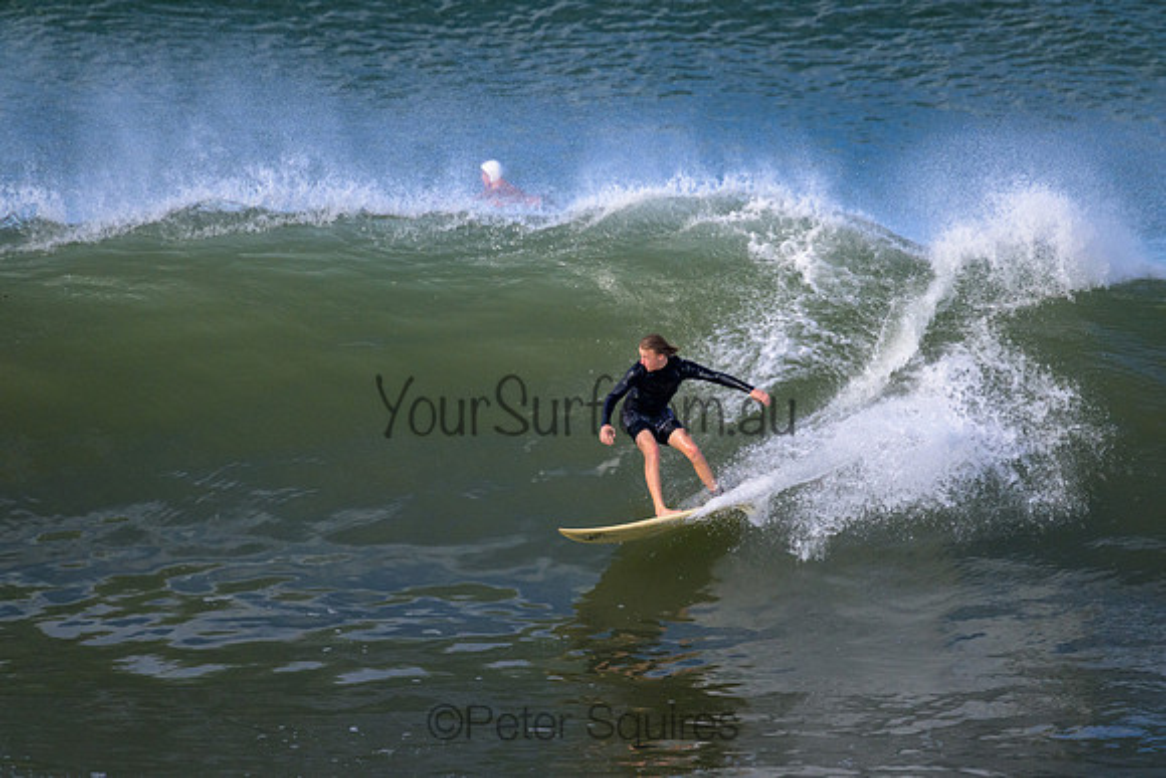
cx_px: 583
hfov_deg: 2.6
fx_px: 25916
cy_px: 389
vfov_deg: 1.7
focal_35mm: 800
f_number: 11
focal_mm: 800
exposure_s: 1/2000
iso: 1800
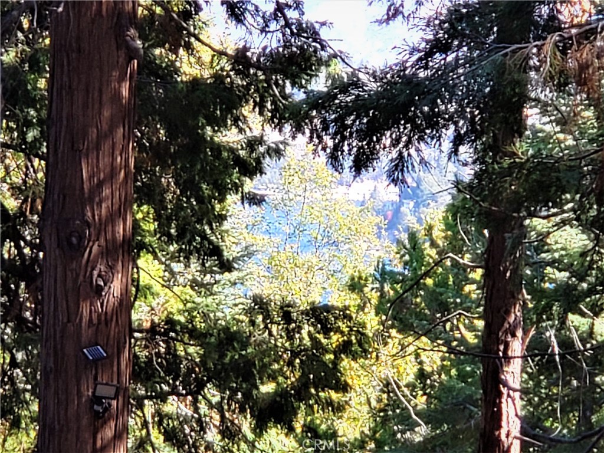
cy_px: 226
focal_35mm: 52
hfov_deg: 36.8
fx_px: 907
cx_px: 302
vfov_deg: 28.0
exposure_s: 1/162
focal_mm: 6
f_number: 2.4
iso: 32
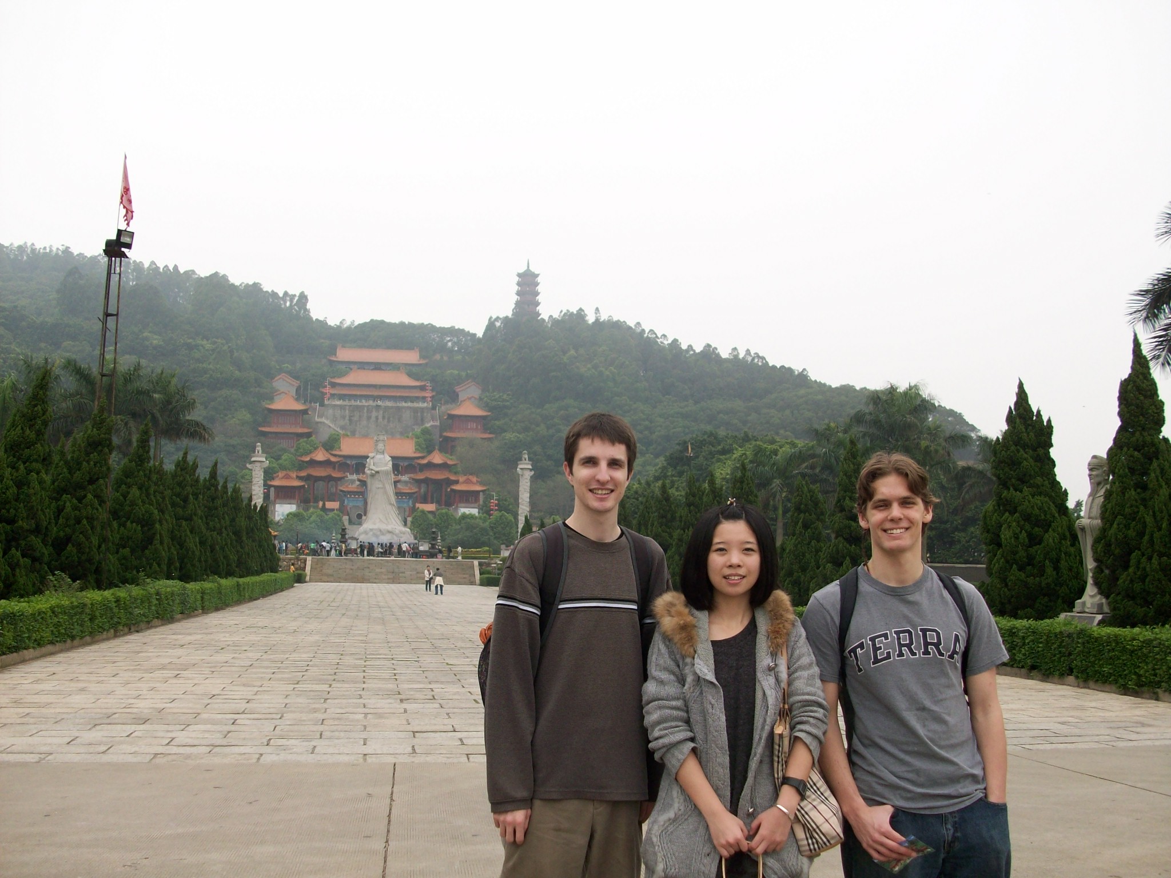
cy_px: 439
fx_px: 1150
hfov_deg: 54.0
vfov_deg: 41.8
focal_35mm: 34
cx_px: 586
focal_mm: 5.7
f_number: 2.8
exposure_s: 1/530
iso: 64
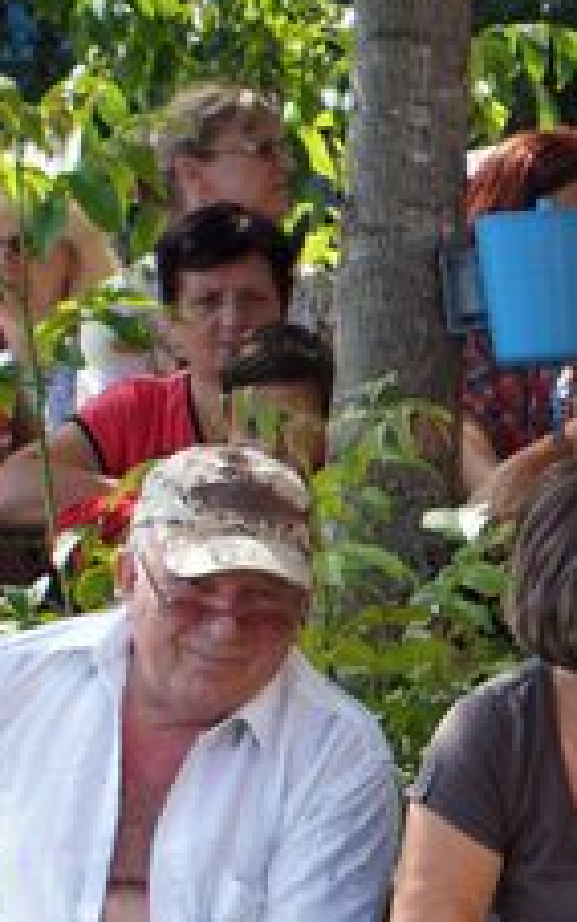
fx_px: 4138
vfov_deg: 12.6
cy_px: 818
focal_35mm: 165
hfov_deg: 7.6
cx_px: 1203
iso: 100
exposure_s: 1/80
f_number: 6.3
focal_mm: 35
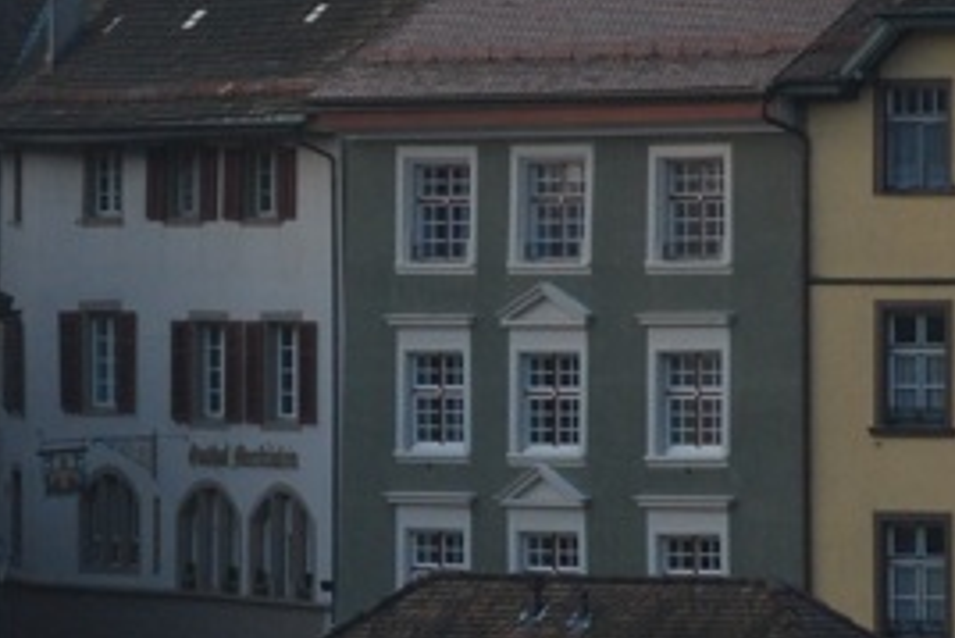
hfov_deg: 5.1
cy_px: 412
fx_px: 10643
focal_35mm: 401
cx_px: -549
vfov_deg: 3.4
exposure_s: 1/80
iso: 400
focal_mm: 70
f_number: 11
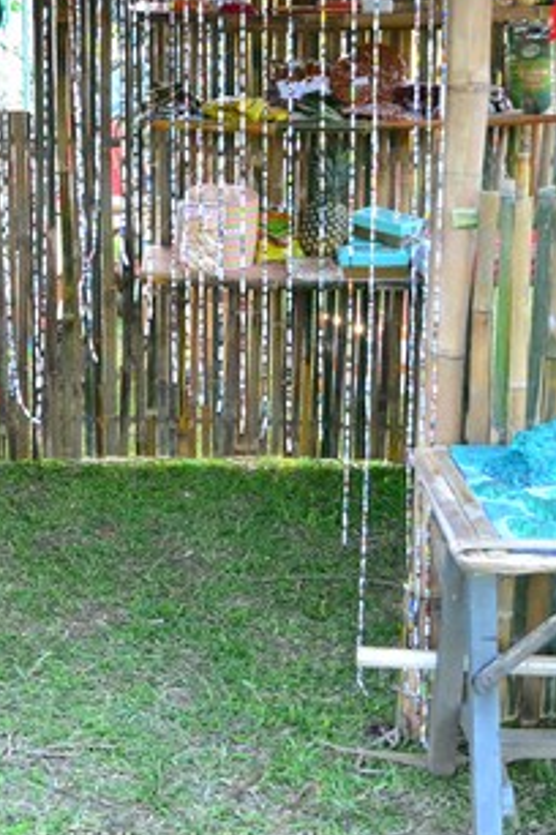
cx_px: -5
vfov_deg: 29.1
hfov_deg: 19.2
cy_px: 299
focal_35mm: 69
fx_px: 1598
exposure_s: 1/100
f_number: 6.3
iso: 3200
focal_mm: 22
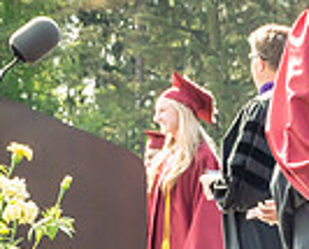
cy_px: 275
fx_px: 1897
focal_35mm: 207
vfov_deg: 7.5
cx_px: 554
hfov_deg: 8.9
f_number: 7.1
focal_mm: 29
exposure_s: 1/500
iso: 200
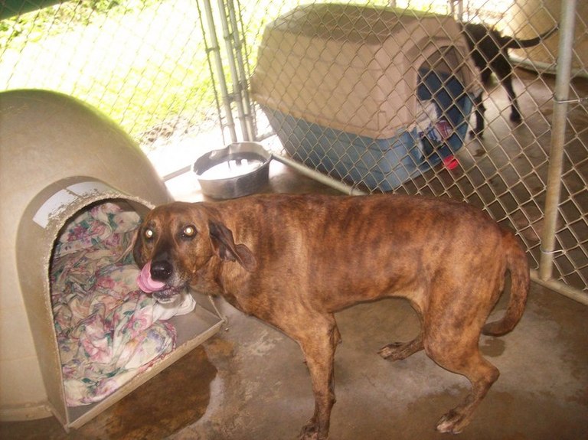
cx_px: 294
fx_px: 611
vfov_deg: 39.6
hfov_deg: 51.4
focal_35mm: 36
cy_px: 220
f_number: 2.7
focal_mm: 6
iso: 200
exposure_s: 1/64
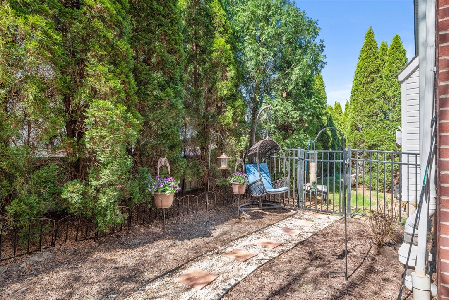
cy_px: 150
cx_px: 224
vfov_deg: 60.7
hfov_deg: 82.6
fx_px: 256
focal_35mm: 20
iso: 400
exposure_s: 1/50
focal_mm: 20.5
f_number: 8
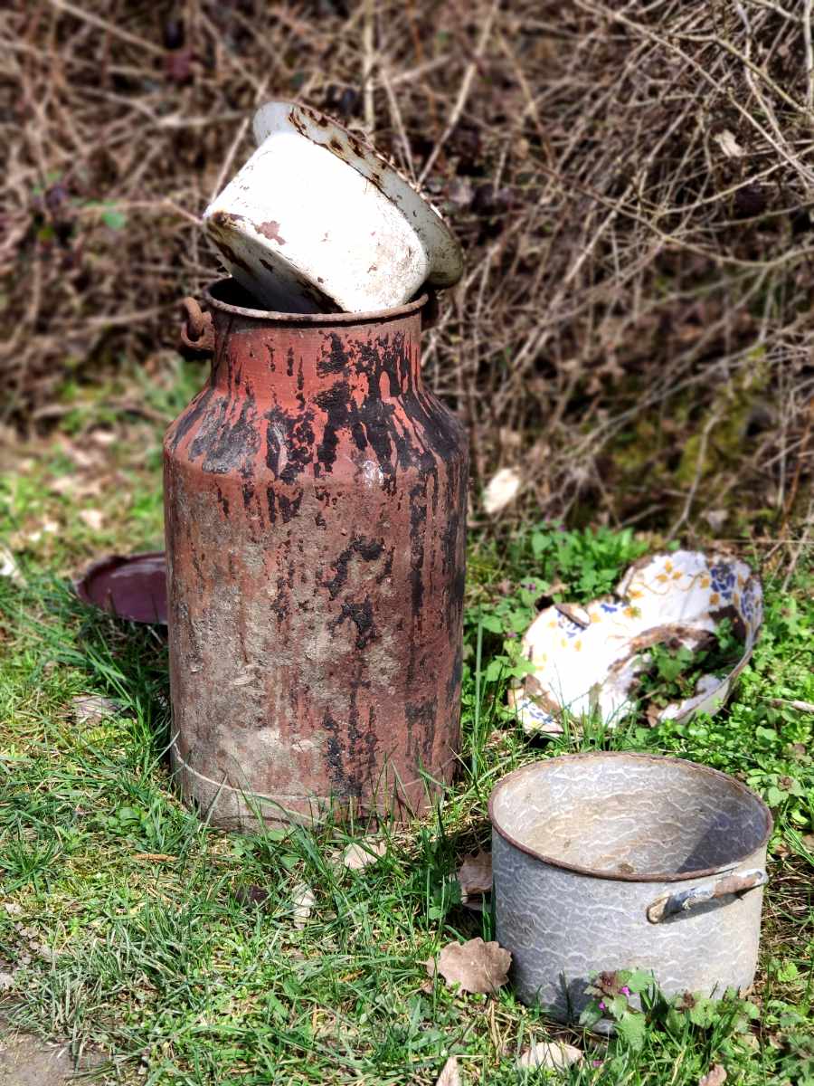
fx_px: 1693
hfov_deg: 27.0
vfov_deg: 35.5
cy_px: 543
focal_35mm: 54
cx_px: 407
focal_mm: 6.2
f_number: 2.2
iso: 100
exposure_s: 1/299
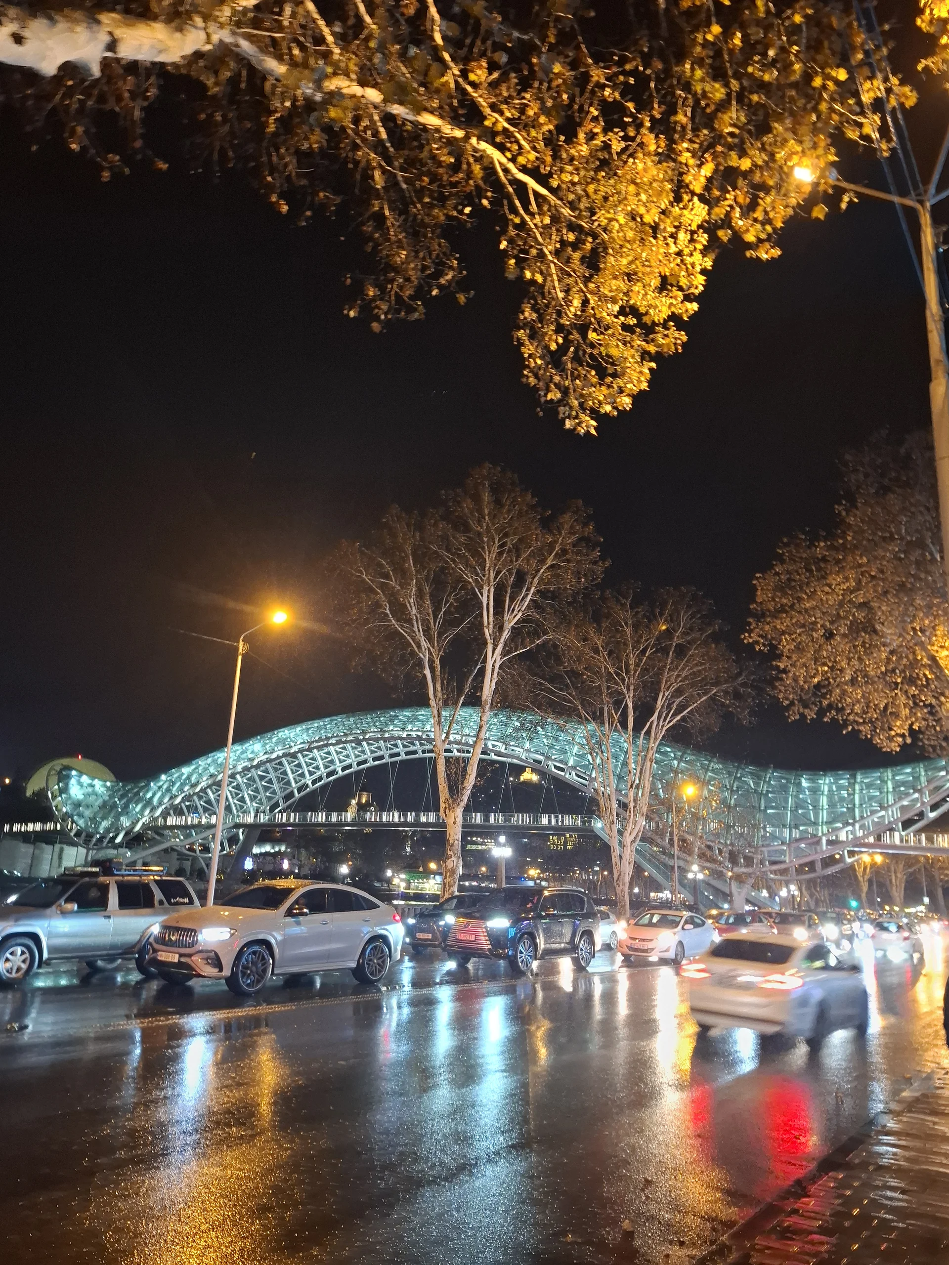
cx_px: 474
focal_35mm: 23
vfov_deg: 73.9
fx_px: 841
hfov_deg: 58.9
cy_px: 632
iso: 640
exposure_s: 1/25
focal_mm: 5.54
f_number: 1.8
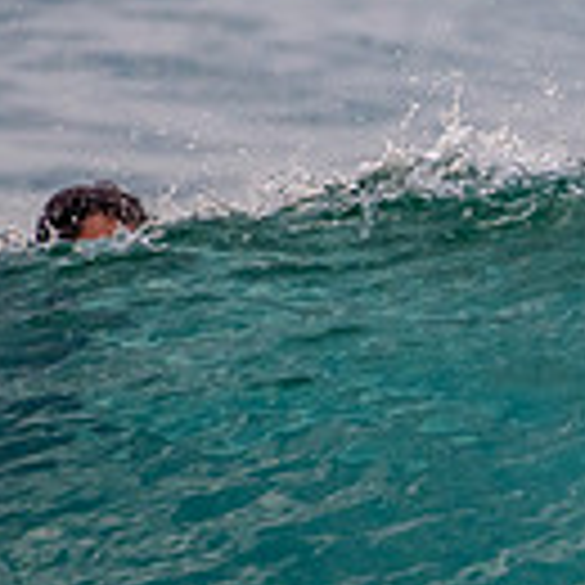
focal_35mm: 2330
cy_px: 523
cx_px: 1042
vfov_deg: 0.8
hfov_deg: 0.8
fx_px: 44549
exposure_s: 1/1000
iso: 800
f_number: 5.6
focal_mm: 500
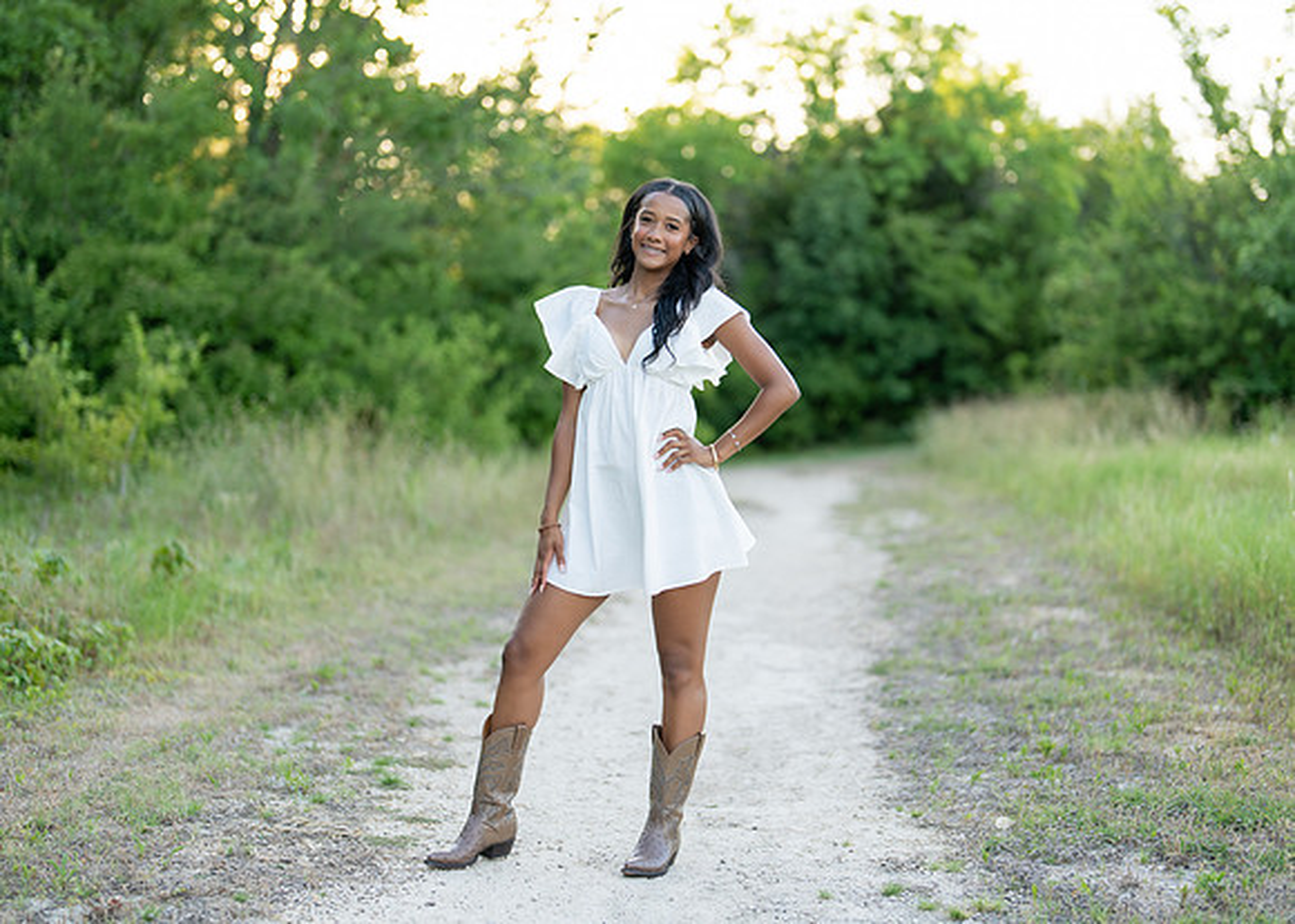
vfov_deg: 24.1
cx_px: 690
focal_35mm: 59
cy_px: 427
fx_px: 2165
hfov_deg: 33.3
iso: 100
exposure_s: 1/640
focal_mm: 50
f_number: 1.2
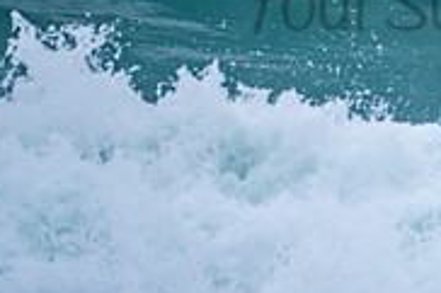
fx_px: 19508
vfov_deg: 0.9
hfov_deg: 1.3
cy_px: -25
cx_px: 492
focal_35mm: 1594
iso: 160
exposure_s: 1/800
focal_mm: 500
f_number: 5.6
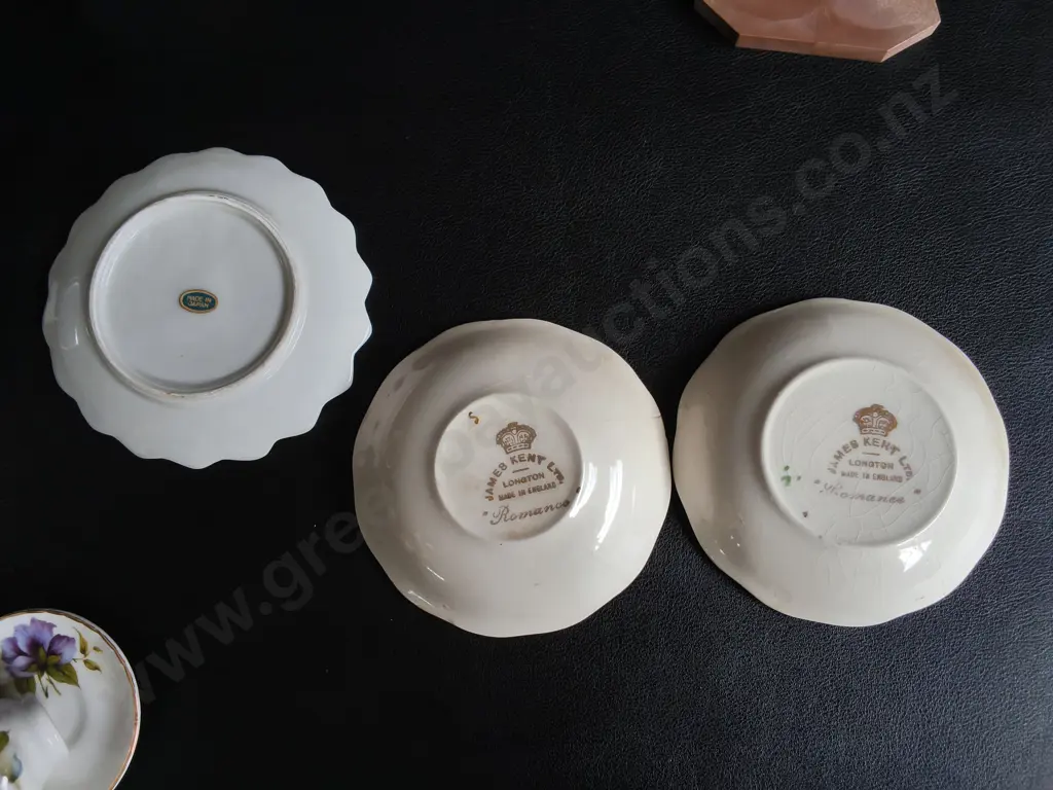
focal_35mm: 27
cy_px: 395
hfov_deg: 65.3
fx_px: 821
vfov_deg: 51.4
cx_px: 526
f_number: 2
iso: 32
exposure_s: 1/115
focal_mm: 2.87
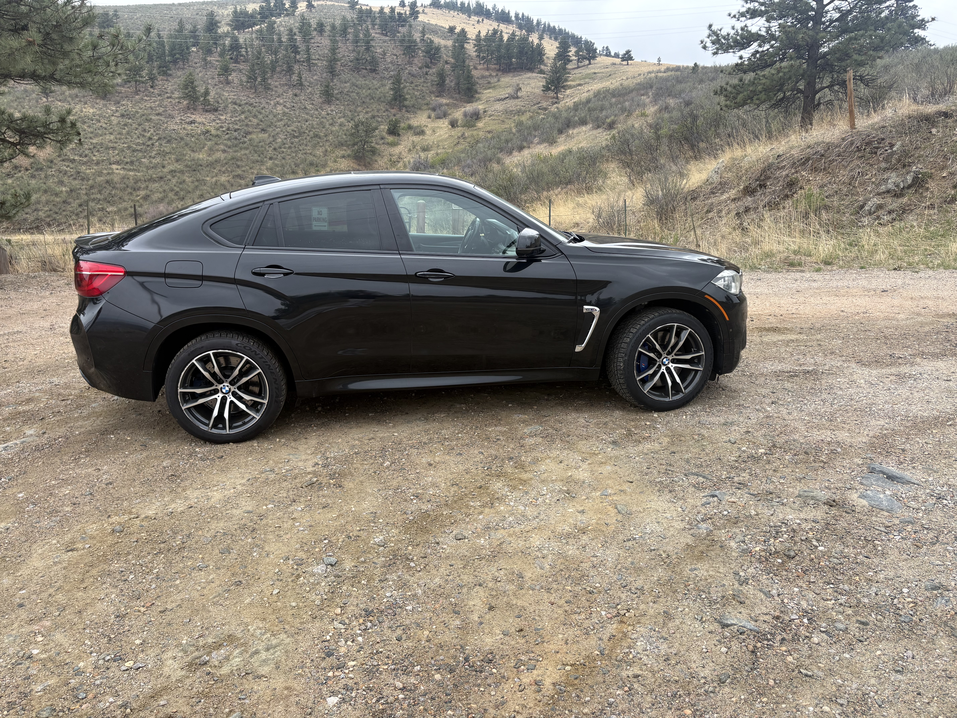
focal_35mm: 26
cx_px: 478
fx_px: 719
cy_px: 359
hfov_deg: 67.3
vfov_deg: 53.1
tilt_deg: -8.7
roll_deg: -0.7
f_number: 1.6
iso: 50
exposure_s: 1/586
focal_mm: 5.96
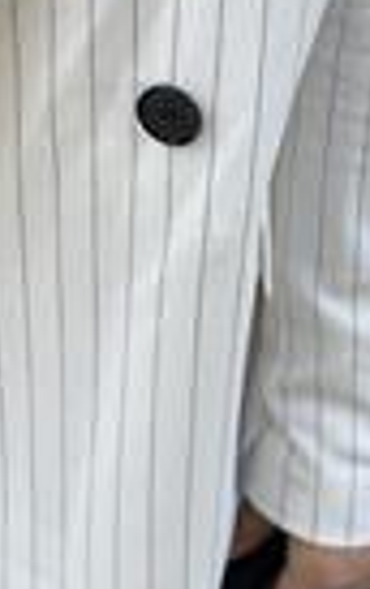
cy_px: -15
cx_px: 30
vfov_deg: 18.9
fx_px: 1721
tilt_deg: -42.3
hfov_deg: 12.2
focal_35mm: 107
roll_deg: -0.9
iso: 50
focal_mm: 5.7
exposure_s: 1/1009
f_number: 1.5
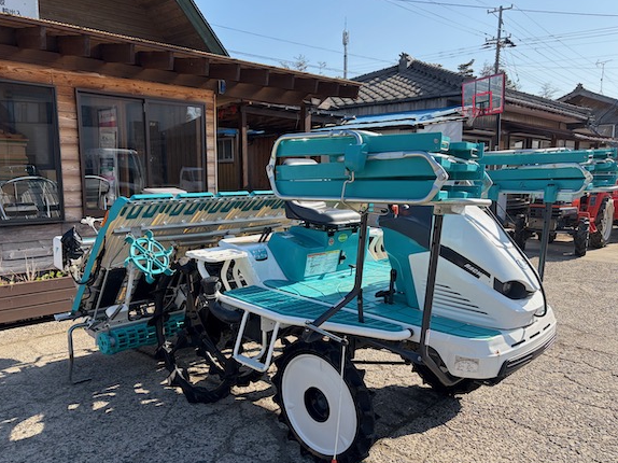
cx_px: 287
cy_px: 251
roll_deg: -0.1
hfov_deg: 61.6
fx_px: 518
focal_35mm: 29
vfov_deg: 48.1
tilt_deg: -7.9
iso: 64
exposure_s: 1/2208
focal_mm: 5.96
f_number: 1.6
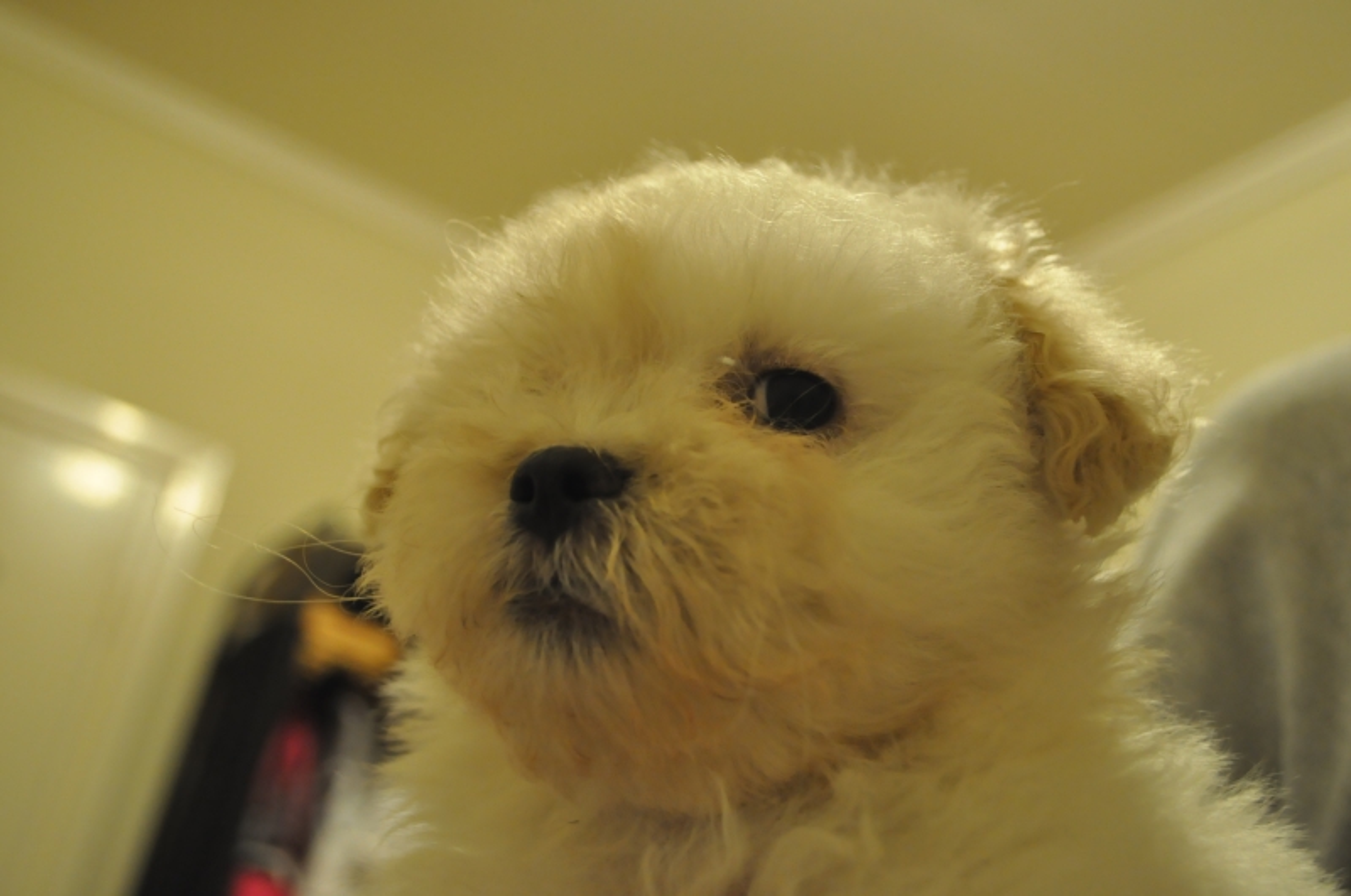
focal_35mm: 42
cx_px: 676
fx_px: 1574
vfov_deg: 31.8
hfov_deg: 46.5
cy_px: 448
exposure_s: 1/30
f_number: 4.5
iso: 1600
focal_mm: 28
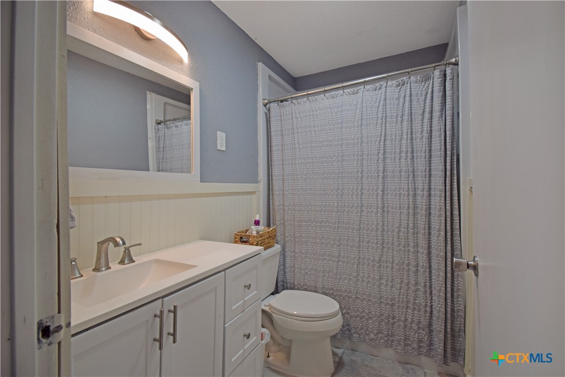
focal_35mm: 15
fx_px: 235
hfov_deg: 100.4
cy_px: 188
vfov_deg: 77.3
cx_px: 282
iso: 400
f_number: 4.5
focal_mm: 10
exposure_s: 1/60
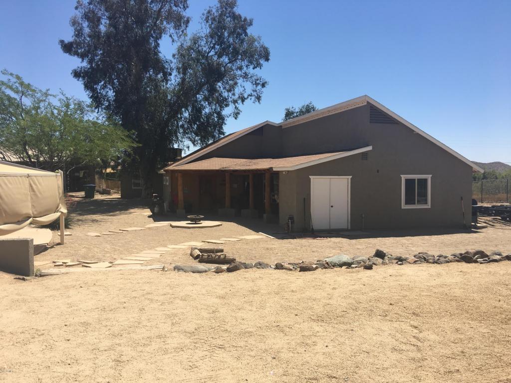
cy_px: 192
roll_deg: -0.5
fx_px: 428
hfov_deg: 61.7
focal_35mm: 29
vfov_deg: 48.2
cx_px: 256
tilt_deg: +0.0
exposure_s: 1/1748
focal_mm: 4.15
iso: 25
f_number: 2.2
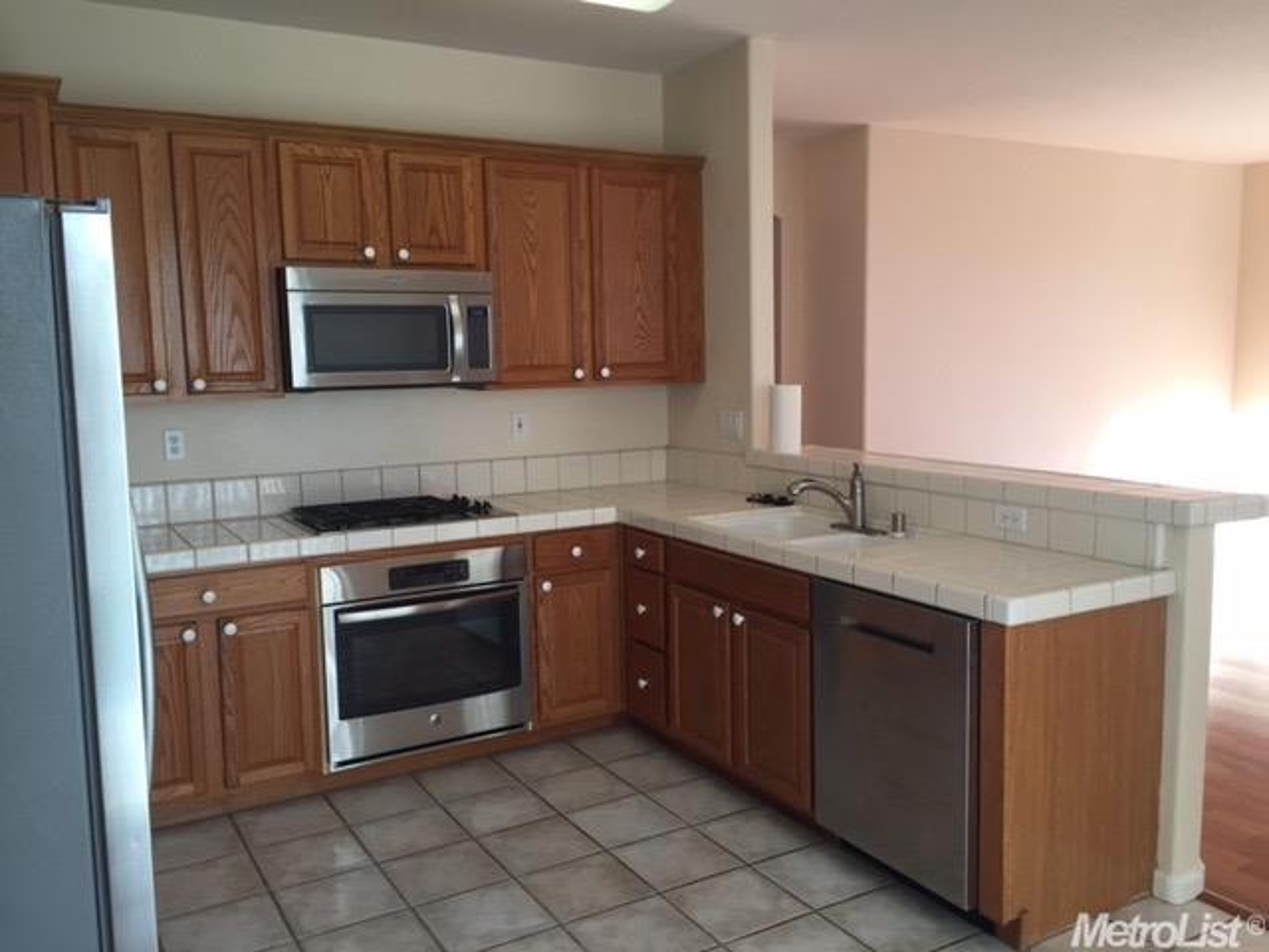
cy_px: 476
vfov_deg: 48.2
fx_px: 1063
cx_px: 634
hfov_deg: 61.7
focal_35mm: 29
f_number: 2.2
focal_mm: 4.15
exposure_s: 1/60
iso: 32
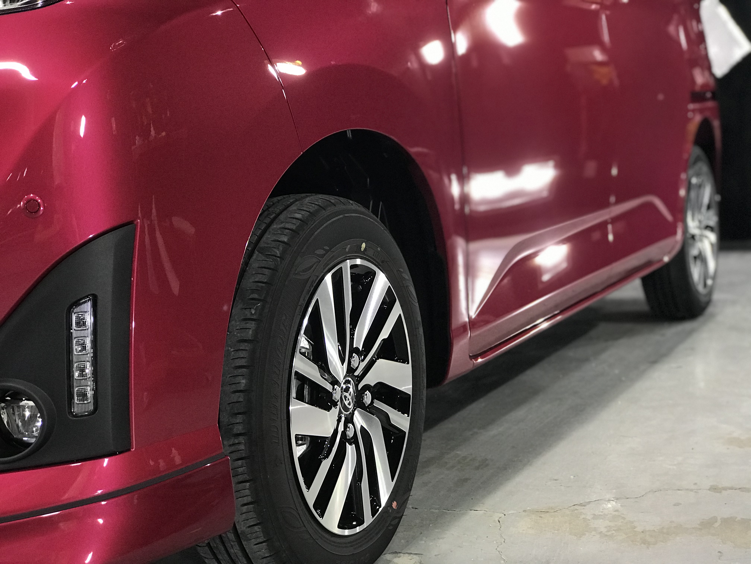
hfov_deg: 33.8
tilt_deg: -5.8
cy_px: 282
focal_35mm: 57
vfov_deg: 25.7
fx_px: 1237
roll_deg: +3.3
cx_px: 376
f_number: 2.8
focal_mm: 6.6
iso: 200
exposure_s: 1/60
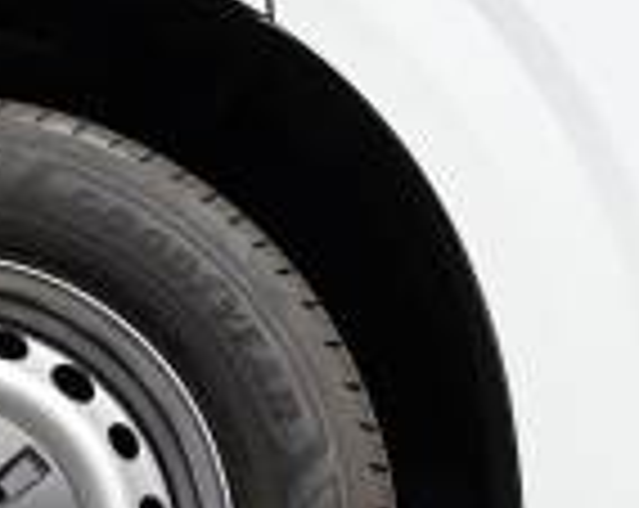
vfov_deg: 8.3
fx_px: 3451
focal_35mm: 183
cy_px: 656
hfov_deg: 10.5
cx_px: 0
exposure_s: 1/320
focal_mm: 43.2
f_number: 5
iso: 100
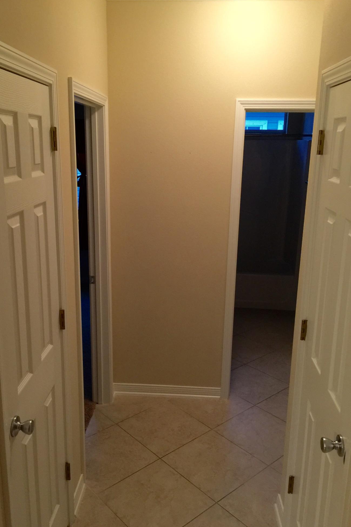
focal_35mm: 31
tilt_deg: -12.5
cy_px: 269
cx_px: 172
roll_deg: -1.5
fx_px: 453
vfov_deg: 60.3
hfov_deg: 42.3
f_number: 2.2
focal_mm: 4.15
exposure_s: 1/10
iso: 100
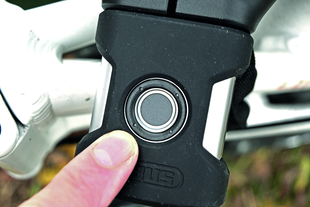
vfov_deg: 23.8
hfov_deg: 35.1
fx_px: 491
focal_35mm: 57
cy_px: 104
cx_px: 155
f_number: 5.6
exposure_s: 1/100
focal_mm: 38
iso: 200
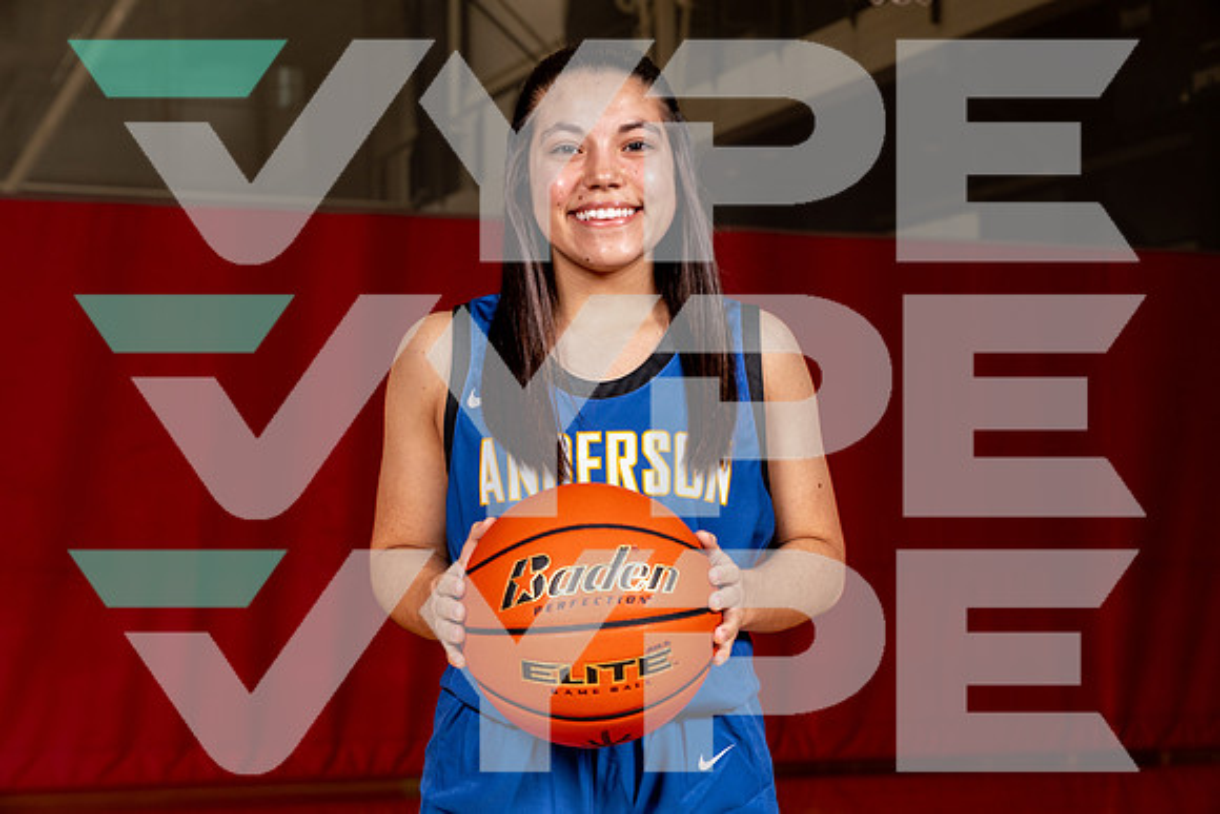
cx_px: 610
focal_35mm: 67
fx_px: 2271
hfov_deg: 30.1
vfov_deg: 20.3
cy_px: 407
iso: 100
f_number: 6.3
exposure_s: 1/125
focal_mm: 67
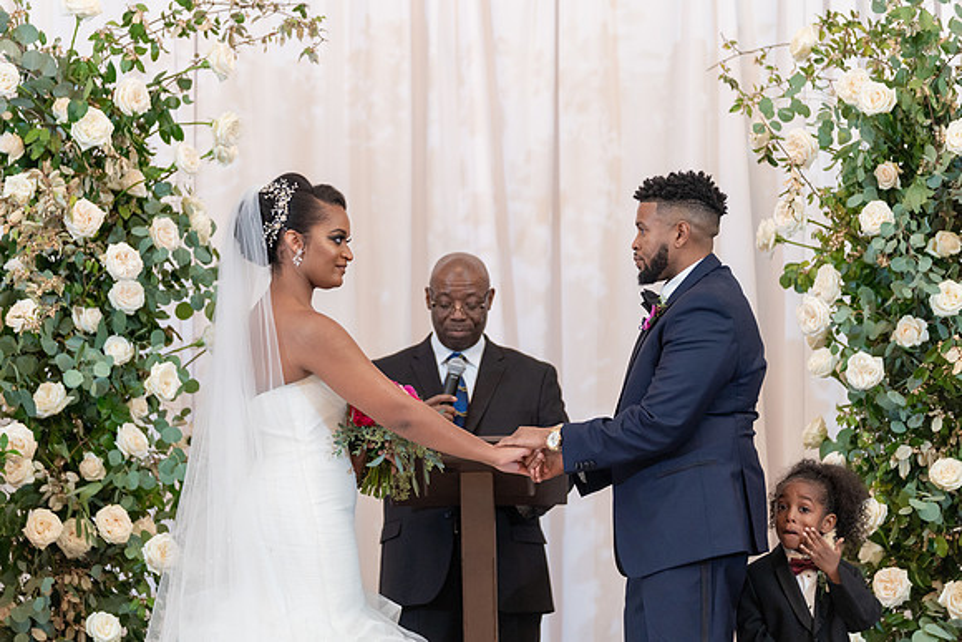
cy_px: 321
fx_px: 3921
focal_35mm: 147
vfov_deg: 9.4
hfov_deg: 14.0
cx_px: 481
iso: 2000
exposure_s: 1/200
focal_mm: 146
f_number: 2.8
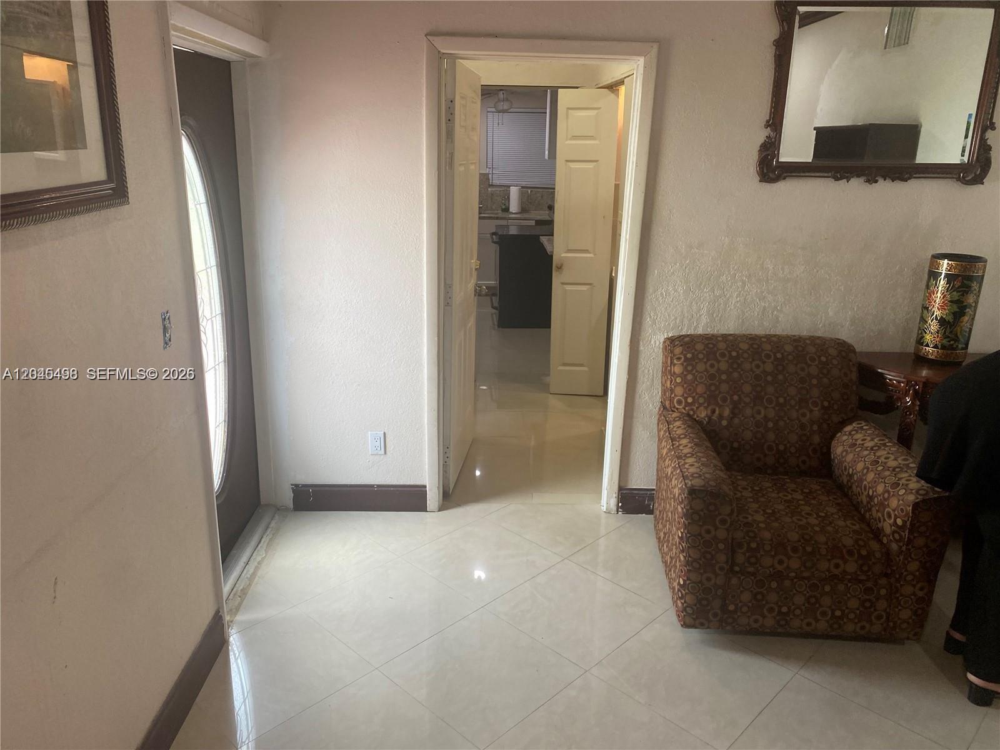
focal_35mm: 26
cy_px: 375
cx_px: 500
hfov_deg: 67.3
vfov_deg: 53.1
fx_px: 751
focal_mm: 4.25
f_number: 1.8
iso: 100
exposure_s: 1/120
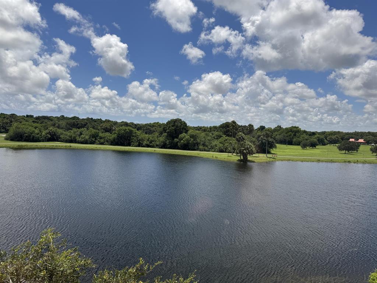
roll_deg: -2.0
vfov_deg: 56.8
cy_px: 142
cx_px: 188
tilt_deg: -2.9
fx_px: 261
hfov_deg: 71.6
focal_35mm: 24
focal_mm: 6.76
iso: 80
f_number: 1.78
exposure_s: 1/5814
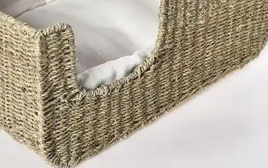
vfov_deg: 11.4
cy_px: 21
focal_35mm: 114
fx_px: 833
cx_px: 88
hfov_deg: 18.2
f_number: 9
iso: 320
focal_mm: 55
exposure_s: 1/125
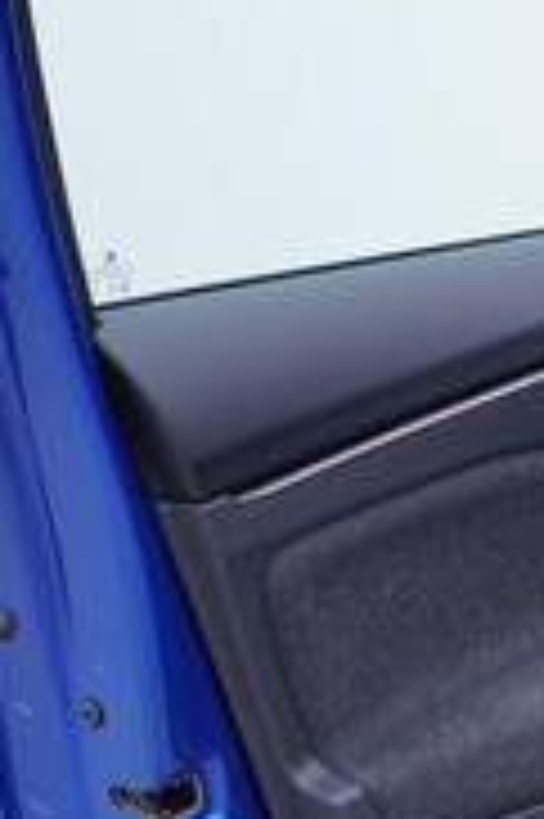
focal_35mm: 109
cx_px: 1160
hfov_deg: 11.1
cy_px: 340
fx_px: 2475
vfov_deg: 18.8
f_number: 3.2
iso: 125
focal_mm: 24
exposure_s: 1/50
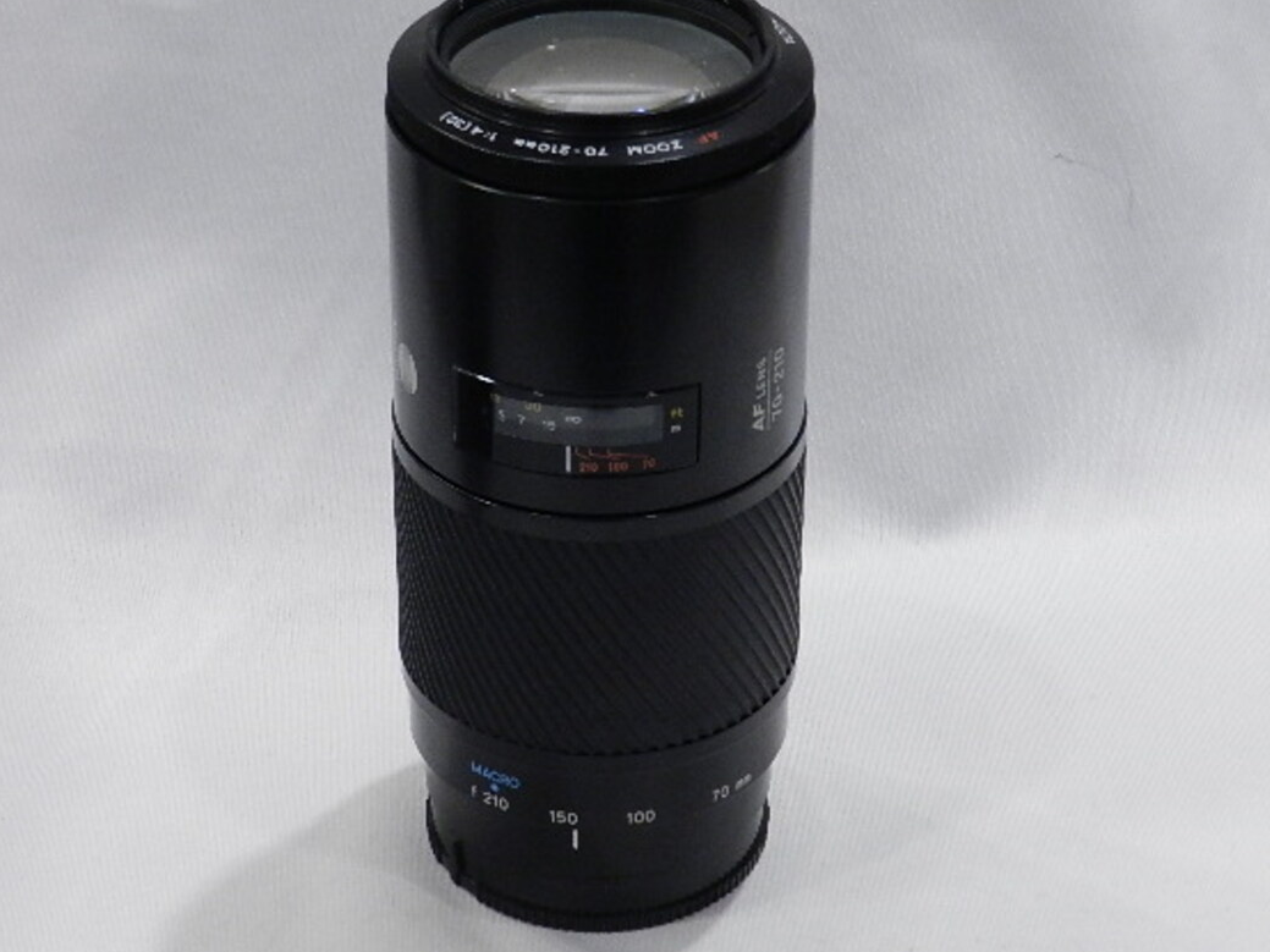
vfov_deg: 15.2
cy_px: 435
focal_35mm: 97
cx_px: 566
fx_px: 3558
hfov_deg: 20.2
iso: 800
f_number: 4.4
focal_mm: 14.9
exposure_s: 1/80
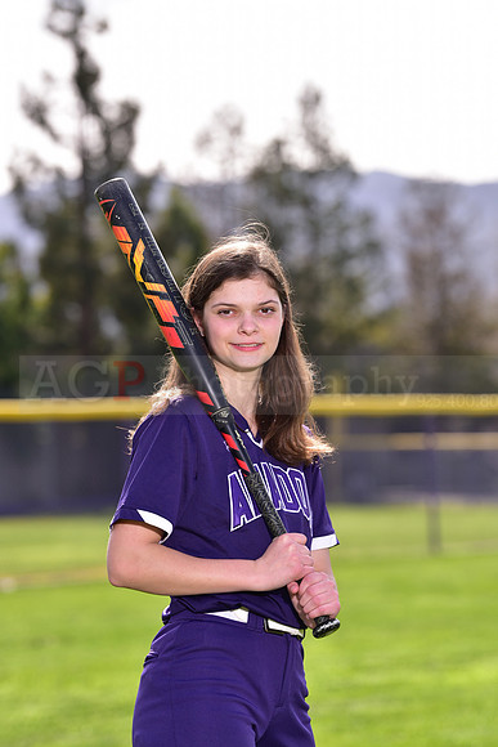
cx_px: 249
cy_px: 374
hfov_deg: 7.9
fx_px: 3629
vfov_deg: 11.7
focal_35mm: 175
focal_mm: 175
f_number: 5.6
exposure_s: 1/250
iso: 80
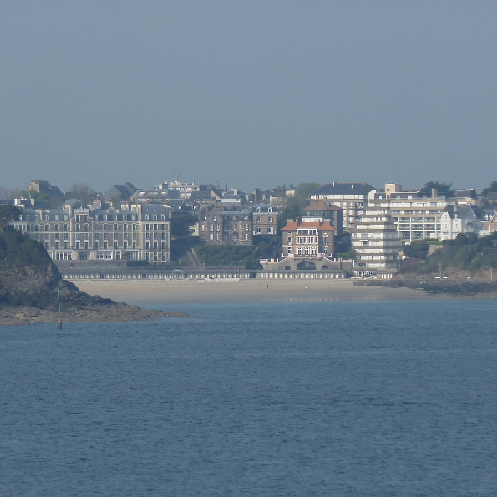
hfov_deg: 4.2
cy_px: 249
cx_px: 227
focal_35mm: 419
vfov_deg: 4.2
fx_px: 6806
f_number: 5.6
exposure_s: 1/400
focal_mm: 49.2
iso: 80
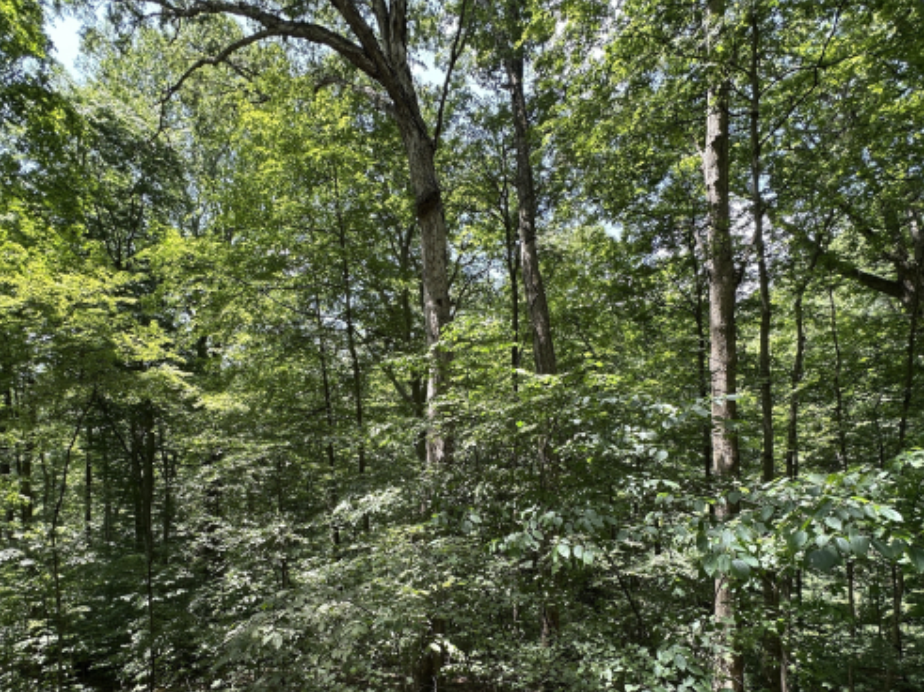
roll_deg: +0.9
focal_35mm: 19
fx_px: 507
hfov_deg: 84.6
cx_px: 432
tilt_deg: -0.8
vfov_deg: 66.8
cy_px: 461
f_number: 2.2
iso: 40
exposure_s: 1/124
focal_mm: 2.22
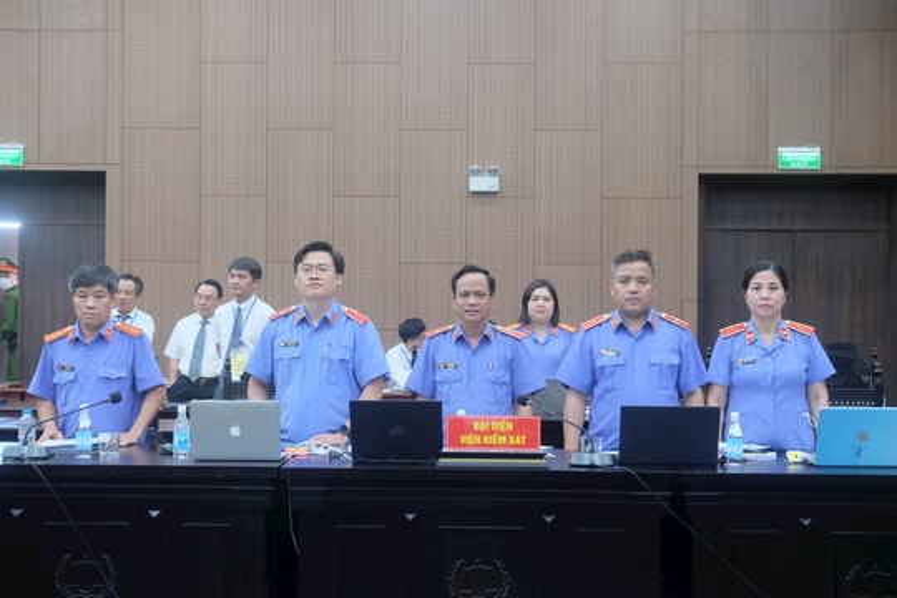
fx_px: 1370
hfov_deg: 36.2
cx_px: 448
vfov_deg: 24.6
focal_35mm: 55
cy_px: 299
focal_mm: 36.6
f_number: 4.5
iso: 2000
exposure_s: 1/30
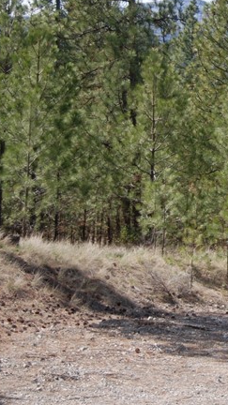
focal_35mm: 122
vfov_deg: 17.4
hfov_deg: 9.5
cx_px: 389
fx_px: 1315
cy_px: 85
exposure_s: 1/500
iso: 100
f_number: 4.5
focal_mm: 31
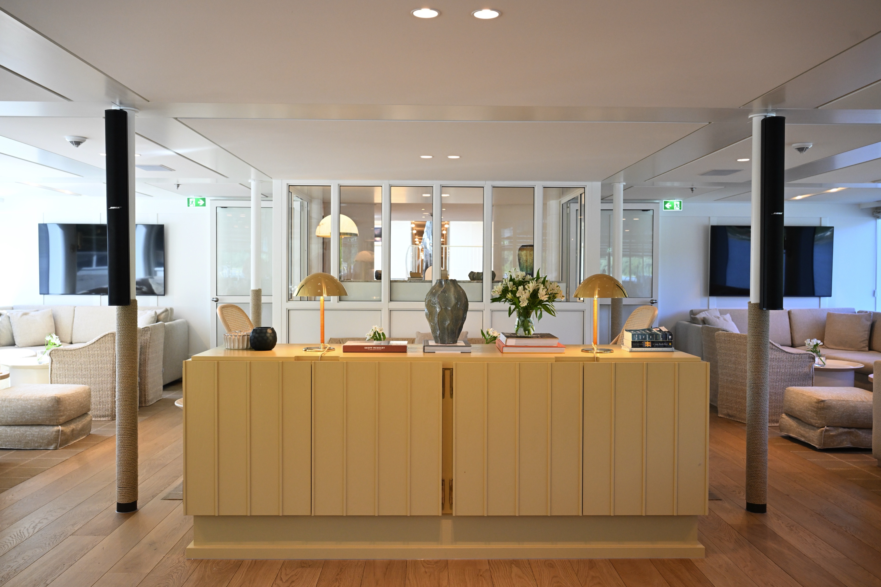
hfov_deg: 58.7
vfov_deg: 41.1
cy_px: 294
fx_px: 783
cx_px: 440
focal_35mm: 32
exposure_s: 1/125
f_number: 5.6
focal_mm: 32
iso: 1600
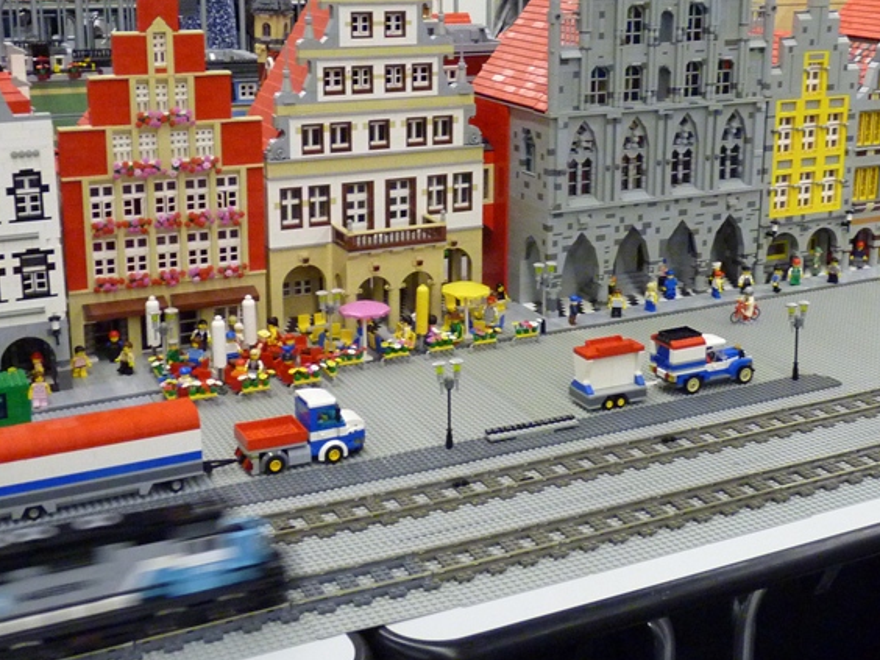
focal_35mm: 49
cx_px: 479
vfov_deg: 29.5
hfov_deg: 38.9
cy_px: 243
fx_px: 1246
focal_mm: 4.8
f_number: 2.8
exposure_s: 1/15
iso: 400
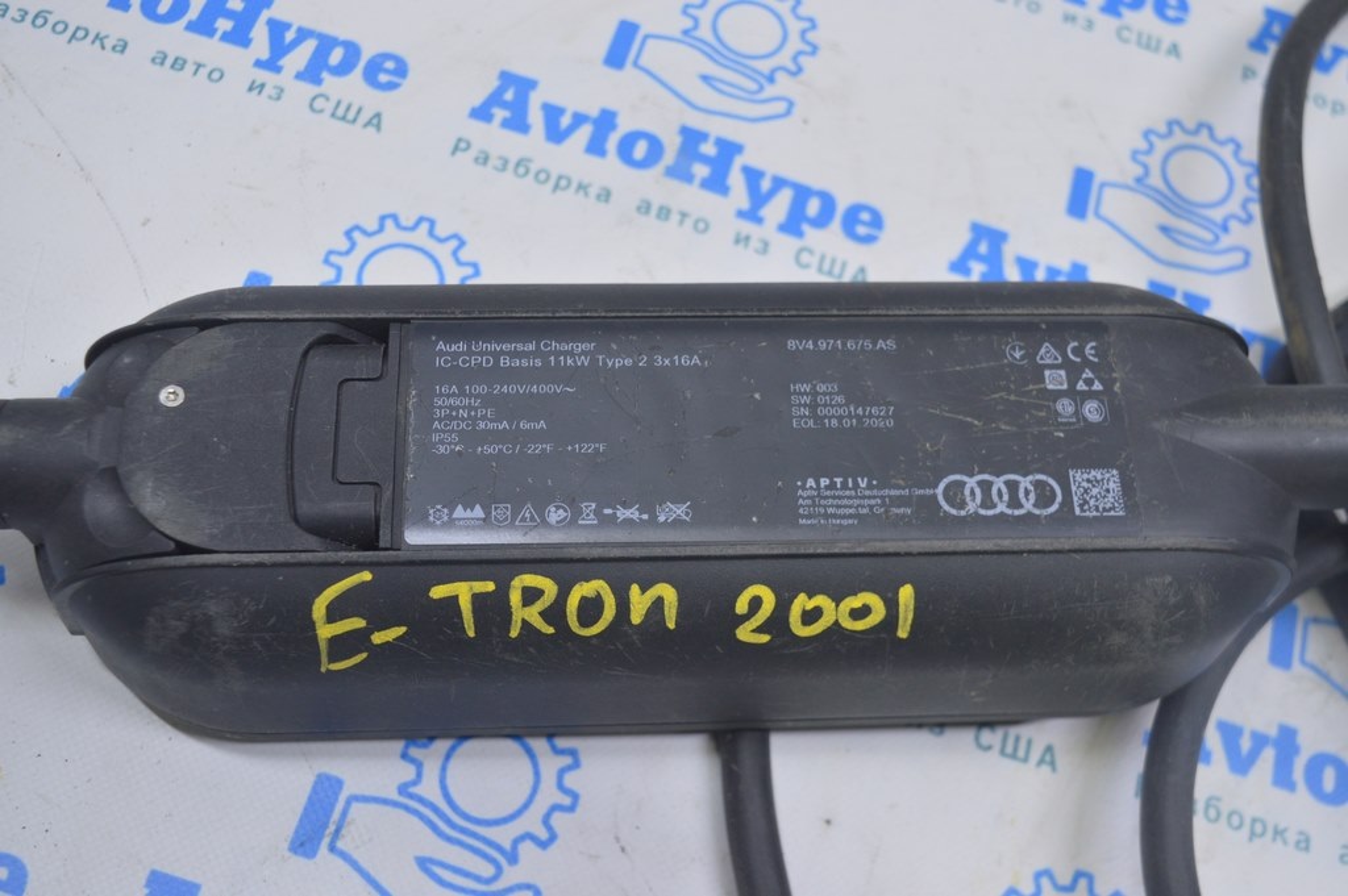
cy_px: 448
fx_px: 1571
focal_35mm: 42
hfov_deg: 46.4
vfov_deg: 31.8
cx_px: 674
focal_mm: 28
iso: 400
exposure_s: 1/25
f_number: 5.6
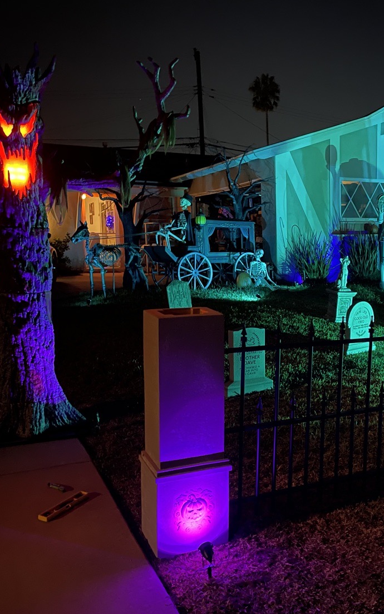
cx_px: 324
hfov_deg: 33.9
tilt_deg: -7.8
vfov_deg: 54.0
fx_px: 603
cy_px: 312
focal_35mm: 36
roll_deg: +0.6
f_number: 1.6
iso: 1250
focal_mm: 5.1
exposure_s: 1/10
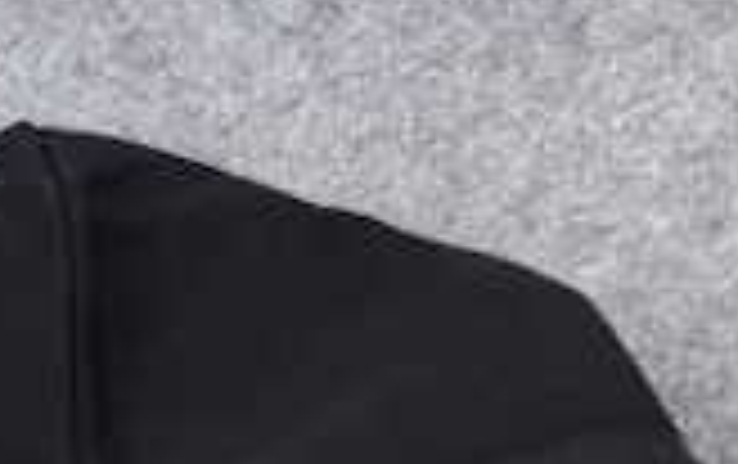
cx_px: 436
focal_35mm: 99
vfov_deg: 9.9
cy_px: 1410
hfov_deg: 20.9
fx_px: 1994
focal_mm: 6.76
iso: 64
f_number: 1.78
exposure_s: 1/159
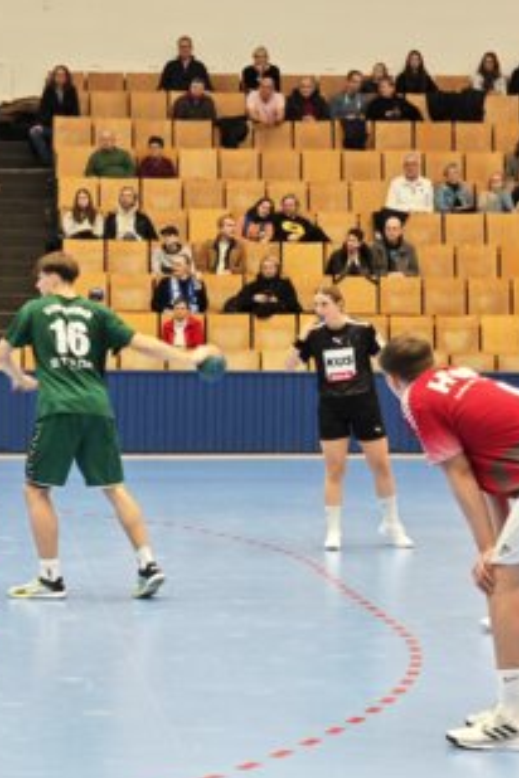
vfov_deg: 20.2
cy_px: 496
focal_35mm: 101
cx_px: 179
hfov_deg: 13.5
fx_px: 2184
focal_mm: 7.06
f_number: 2
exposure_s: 1/53.1
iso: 250
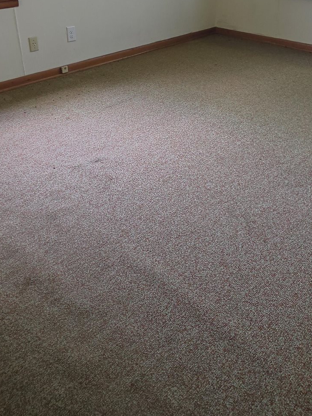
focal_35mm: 31
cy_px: 112
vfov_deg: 55.9
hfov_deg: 45.4
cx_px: 167
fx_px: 372
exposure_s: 1/120
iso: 50
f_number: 1.9
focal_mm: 2.2
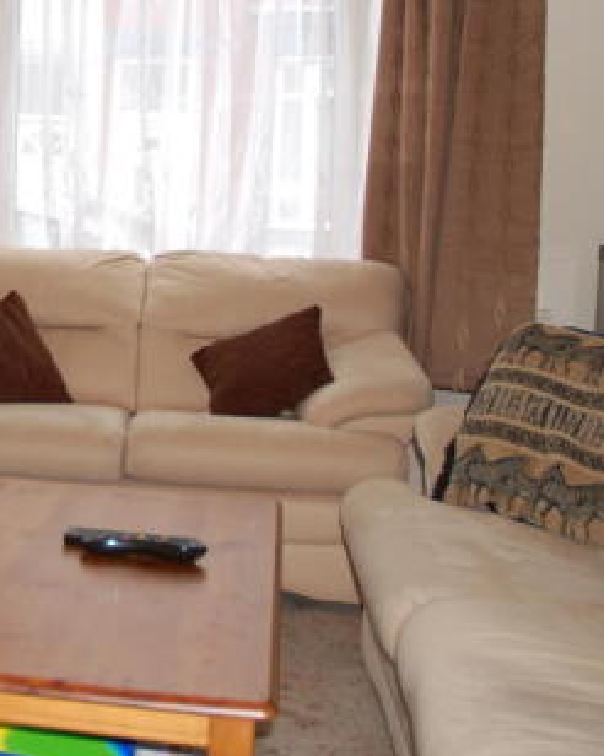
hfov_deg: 25.7
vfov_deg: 34.4
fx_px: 1208
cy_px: 236
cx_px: -79
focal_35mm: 54
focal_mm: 18
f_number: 3.5
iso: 200
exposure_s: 1/250
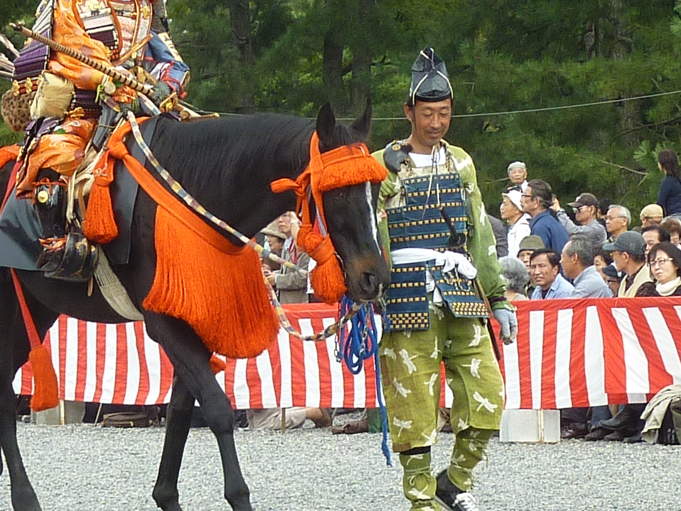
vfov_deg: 7.4
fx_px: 3935
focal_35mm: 200
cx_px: 208
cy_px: 166
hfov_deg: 9.9
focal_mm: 9.7
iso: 80
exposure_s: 1/200
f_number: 3.9
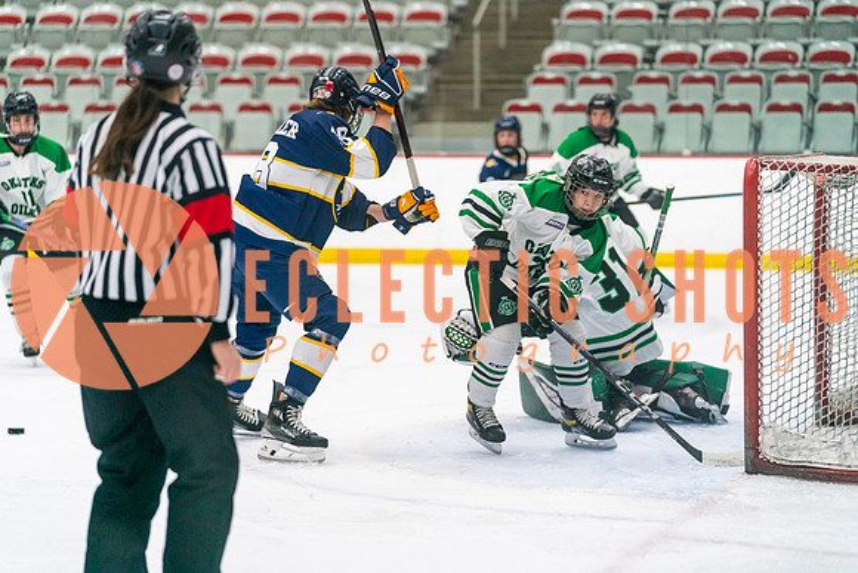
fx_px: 2837
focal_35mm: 119
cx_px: 429
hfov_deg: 17.2
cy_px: 286
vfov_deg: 11.5
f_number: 2.8
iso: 3200
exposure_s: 1/1250
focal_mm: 119
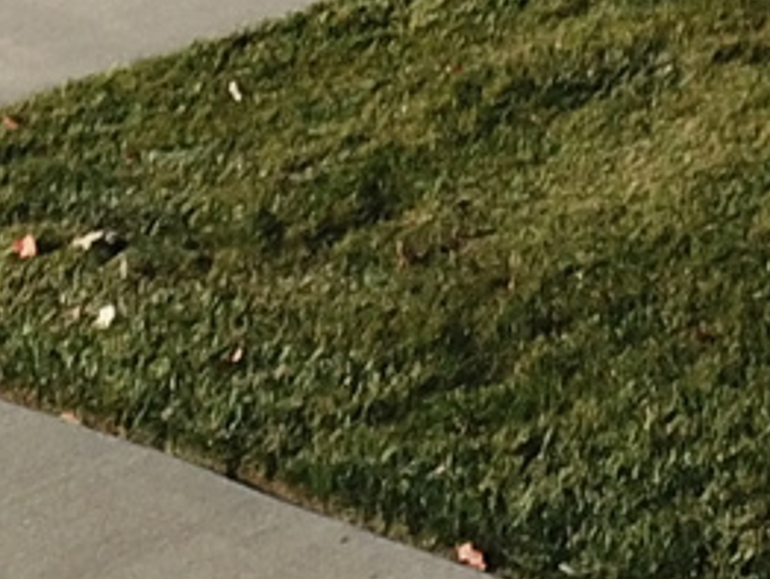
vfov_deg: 6.4
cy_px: -1428
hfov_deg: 8.3
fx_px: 4520
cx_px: 2304
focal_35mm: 203
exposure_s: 1/1261
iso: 100
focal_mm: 4.73
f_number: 2.2
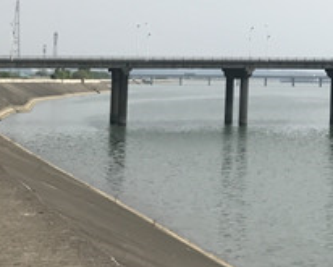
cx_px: 424
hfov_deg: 17.1
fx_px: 1045
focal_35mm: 106
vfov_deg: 14.3
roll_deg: +0.0
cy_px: 3
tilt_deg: +4.6
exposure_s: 1/1808
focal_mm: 3.99
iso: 20
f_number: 1.8
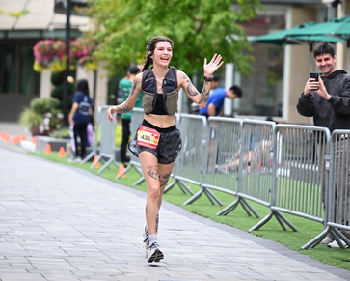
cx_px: 175
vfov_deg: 7.8
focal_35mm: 199
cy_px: 43
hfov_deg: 9.7
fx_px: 2063
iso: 640
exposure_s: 1/1600
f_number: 2.8
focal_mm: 140
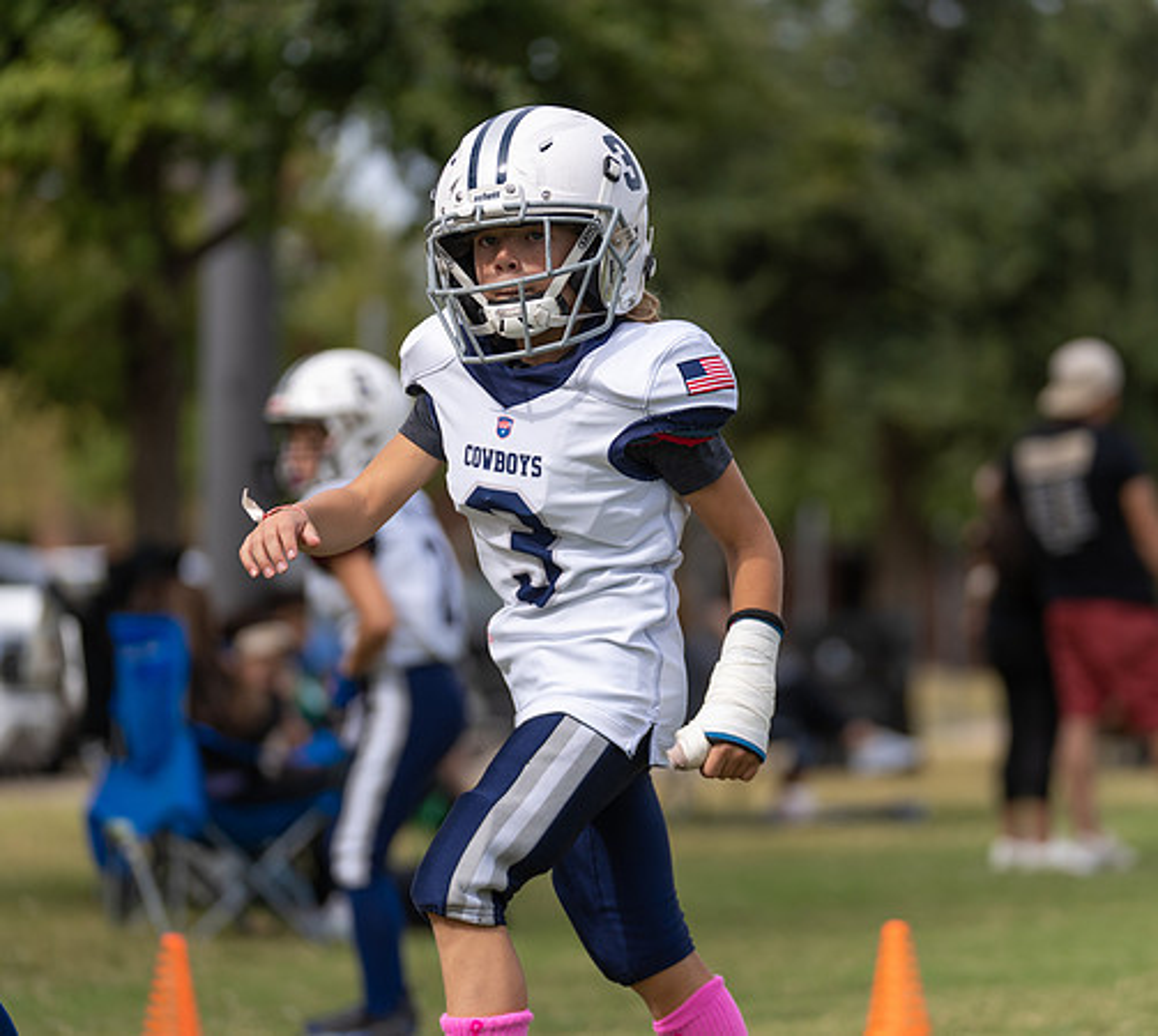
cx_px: 602
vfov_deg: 8.9
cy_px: 463
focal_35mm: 186
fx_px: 6687
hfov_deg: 9.9
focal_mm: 140
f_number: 2.8
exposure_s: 1/1600
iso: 100
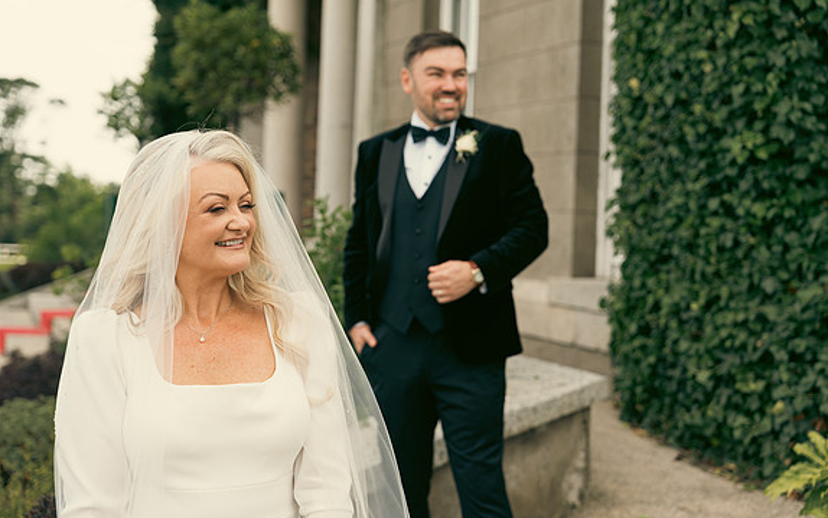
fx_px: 1580
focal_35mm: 70
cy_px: 247
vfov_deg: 18.6
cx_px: 417
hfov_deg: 29.4
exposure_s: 1/400
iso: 125
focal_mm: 68
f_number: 3.5
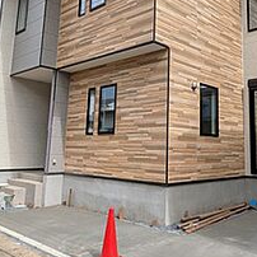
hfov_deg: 43.4
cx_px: 167
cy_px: 94
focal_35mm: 38
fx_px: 319
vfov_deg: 43.5
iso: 51
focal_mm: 1.83
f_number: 2.2
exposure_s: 1/1718
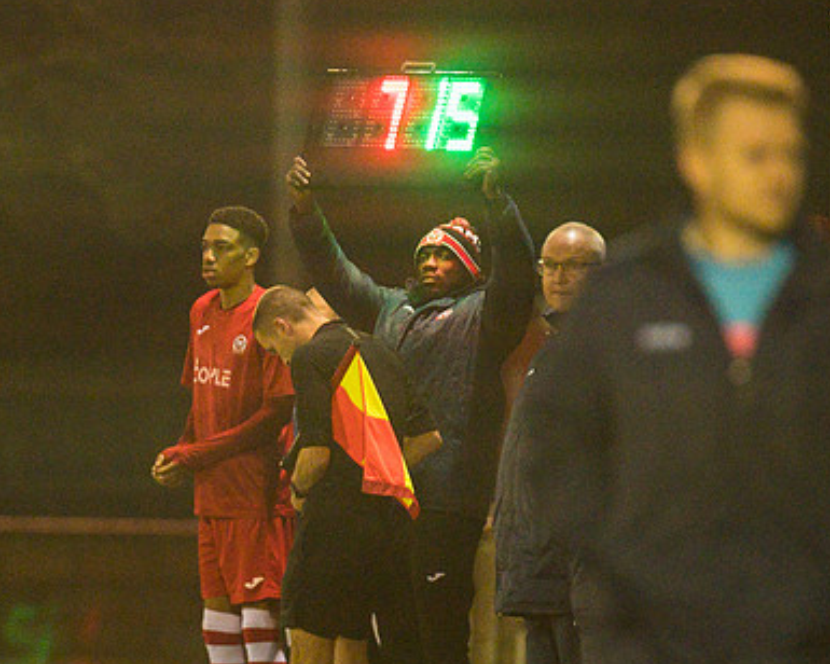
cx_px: 272
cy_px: 317
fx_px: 18227
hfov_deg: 2.6
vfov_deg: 2.1
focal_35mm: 742
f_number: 2.8
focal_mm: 300
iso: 5000
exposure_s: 1/800
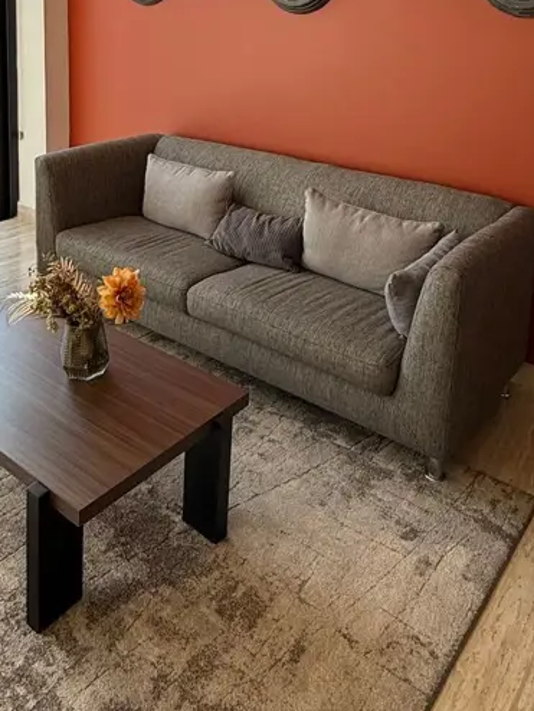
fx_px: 699
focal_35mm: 34
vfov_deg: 49.3
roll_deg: -1.5
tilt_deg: -7.2
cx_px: 222
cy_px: 101
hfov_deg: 41.7
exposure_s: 1/310
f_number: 2.2
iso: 64
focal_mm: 2.22
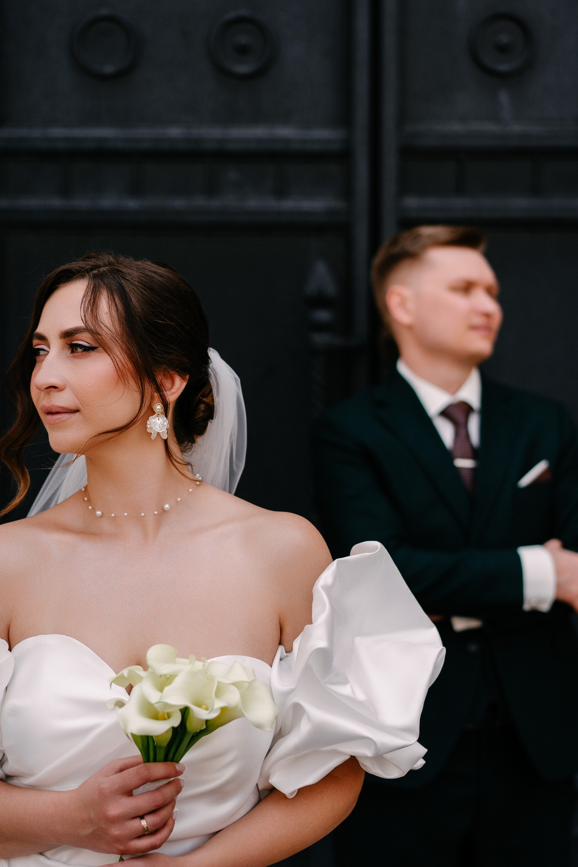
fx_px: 1806
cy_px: 509
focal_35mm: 75
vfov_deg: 27.0
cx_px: 227
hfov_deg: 18.2
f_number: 2.5
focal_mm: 55
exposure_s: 1/2000
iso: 250
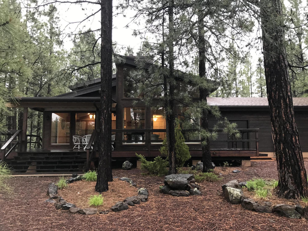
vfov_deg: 49.7
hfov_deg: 63.4
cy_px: 116
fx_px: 249
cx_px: 154
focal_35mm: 28
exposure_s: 1/24
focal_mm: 3.99
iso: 40
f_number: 1.8
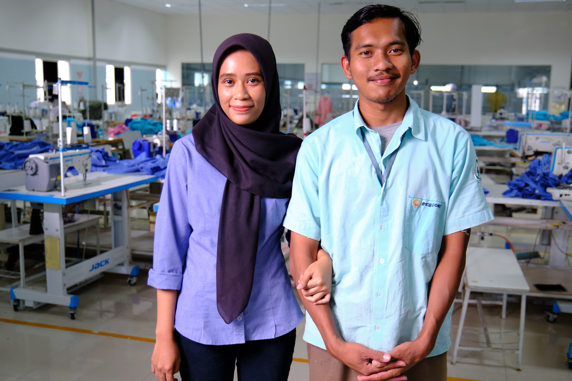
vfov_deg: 35.0
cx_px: 299
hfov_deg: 50.7
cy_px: 201
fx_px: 604
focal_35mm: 38
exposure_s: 1/100
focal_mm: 22.7
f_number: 2.8
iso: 400
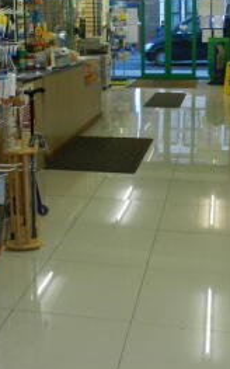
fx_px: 542
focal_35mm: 54
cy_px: 86
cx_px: 103
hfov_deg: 23.9
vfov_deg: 36.6
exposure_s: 1/30
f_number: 3.4
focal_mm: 4
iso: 200
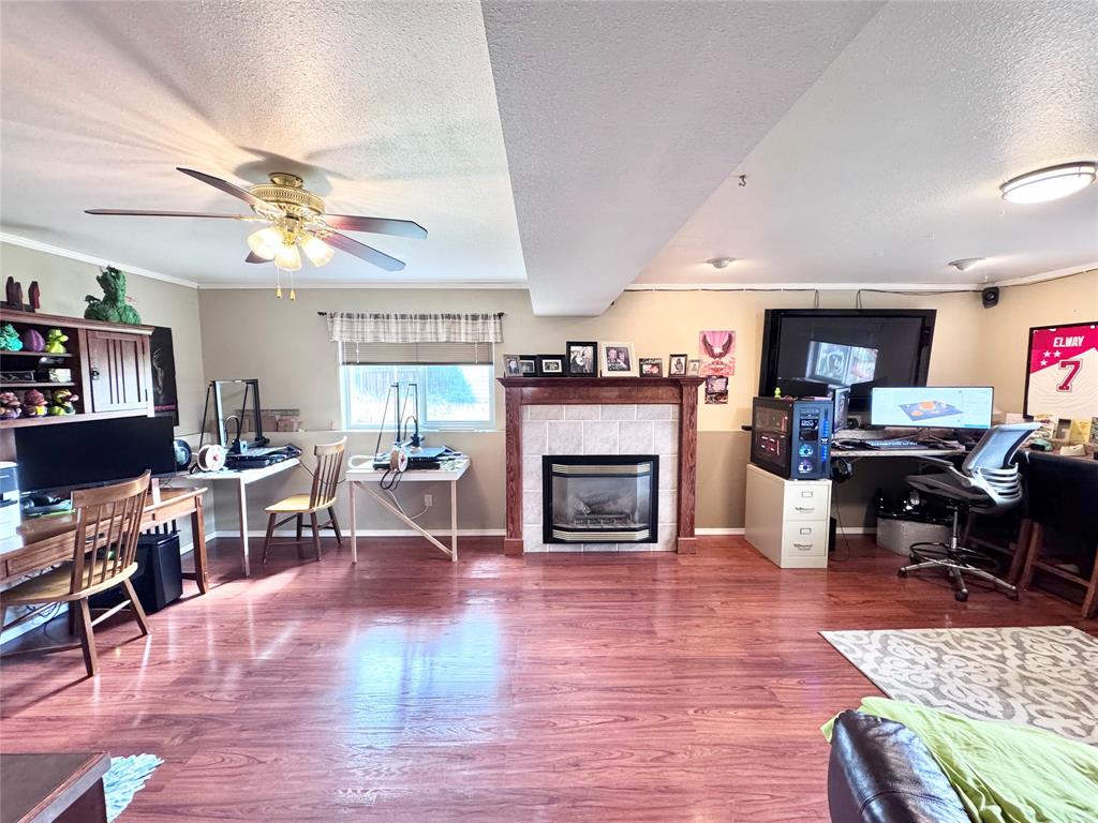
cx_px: 549
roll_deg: -0.1
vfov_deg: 85.7
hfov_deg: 102.1
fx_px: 444
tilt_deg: -5.2
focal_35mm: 14
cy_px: 412
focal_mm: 2.22
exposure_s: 1/60
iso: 320
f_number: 2.2
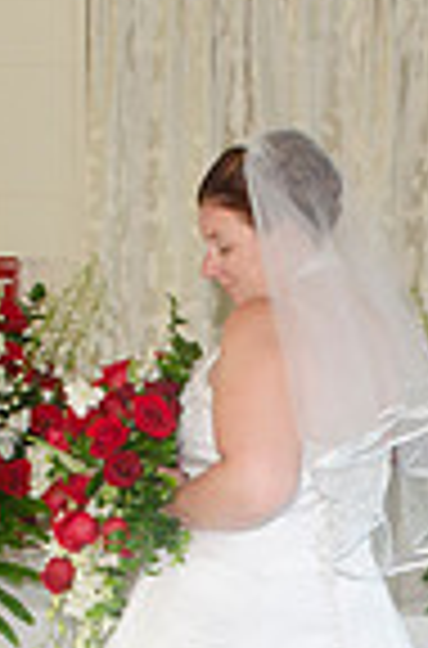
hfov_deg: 13.2
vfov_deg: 19.2
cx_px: 320
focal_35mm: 103
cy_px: 688
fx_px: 1850
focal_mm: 22
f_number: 5.6
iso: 400
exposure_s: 1/80
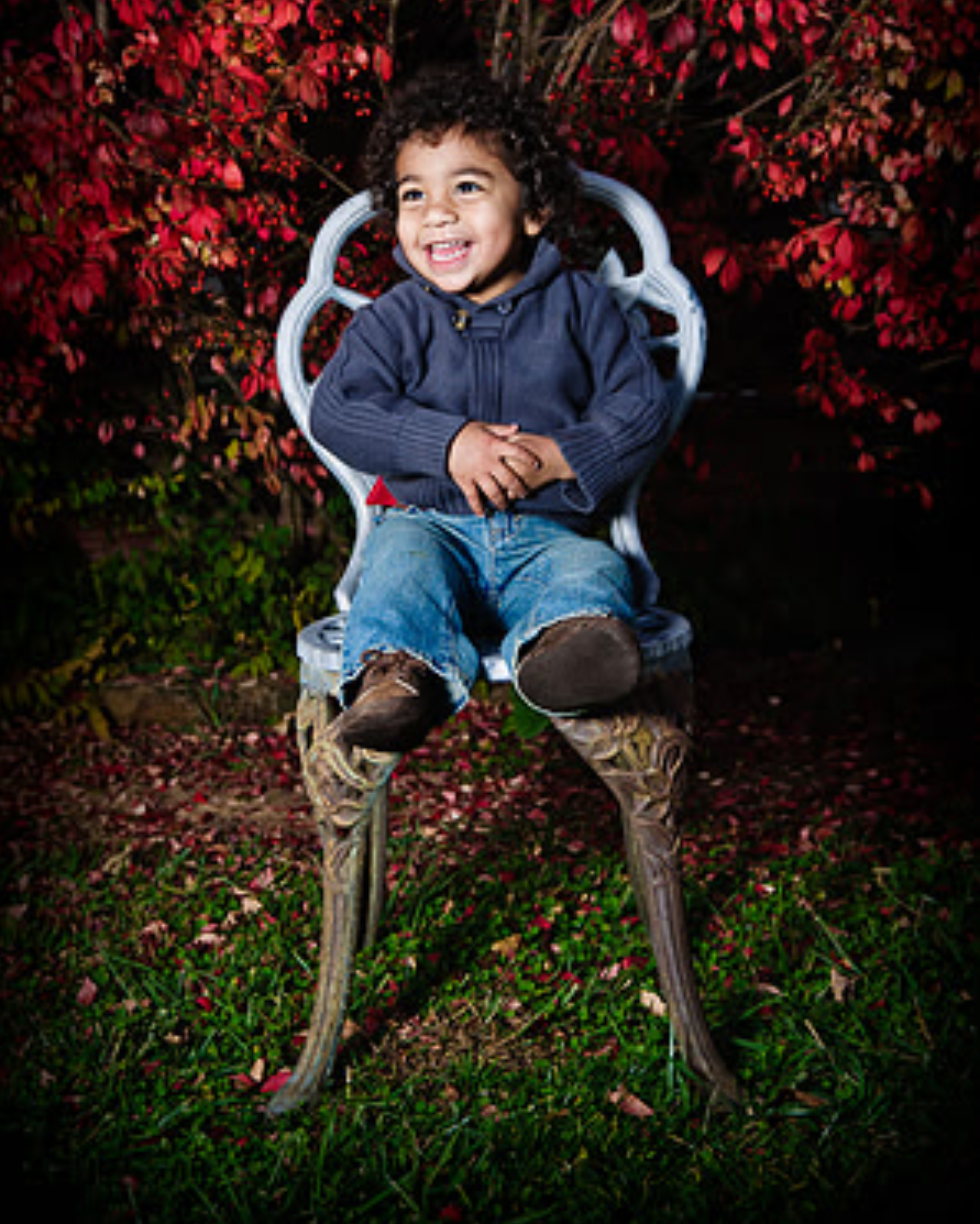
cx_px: 492
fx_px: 1486
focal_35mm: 41
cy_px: 501
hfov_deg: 36.5
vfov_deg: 44.6
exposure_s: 1/60
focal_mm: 24
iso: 200
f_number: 2.8
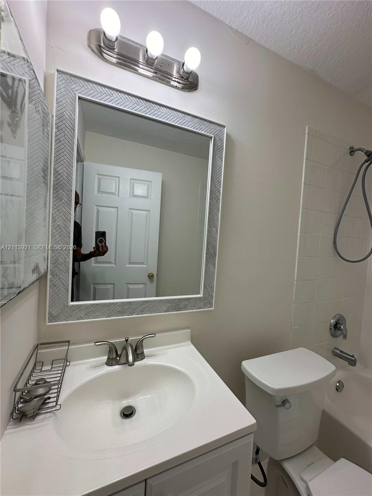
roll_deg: -4.6
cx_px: 186
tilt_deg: -1.1
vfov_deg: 102.1
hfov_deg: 85.7
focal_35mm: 14
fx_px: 201
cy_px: 248
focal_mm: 2.22
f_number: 2.2
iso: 40
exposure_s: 1/146
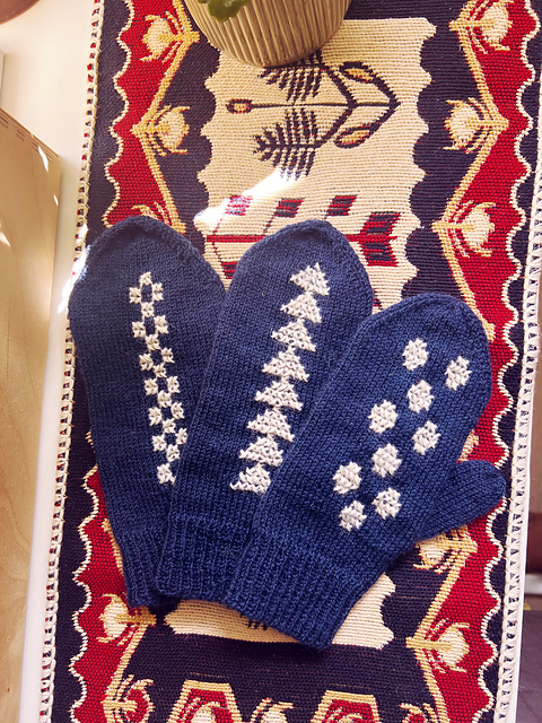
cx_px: 271
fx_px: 543
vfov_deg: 67.3
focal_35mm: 26
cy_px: 362
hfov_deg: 53.1
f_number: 1.5
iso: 50
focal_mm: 5.7
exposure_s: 1/121
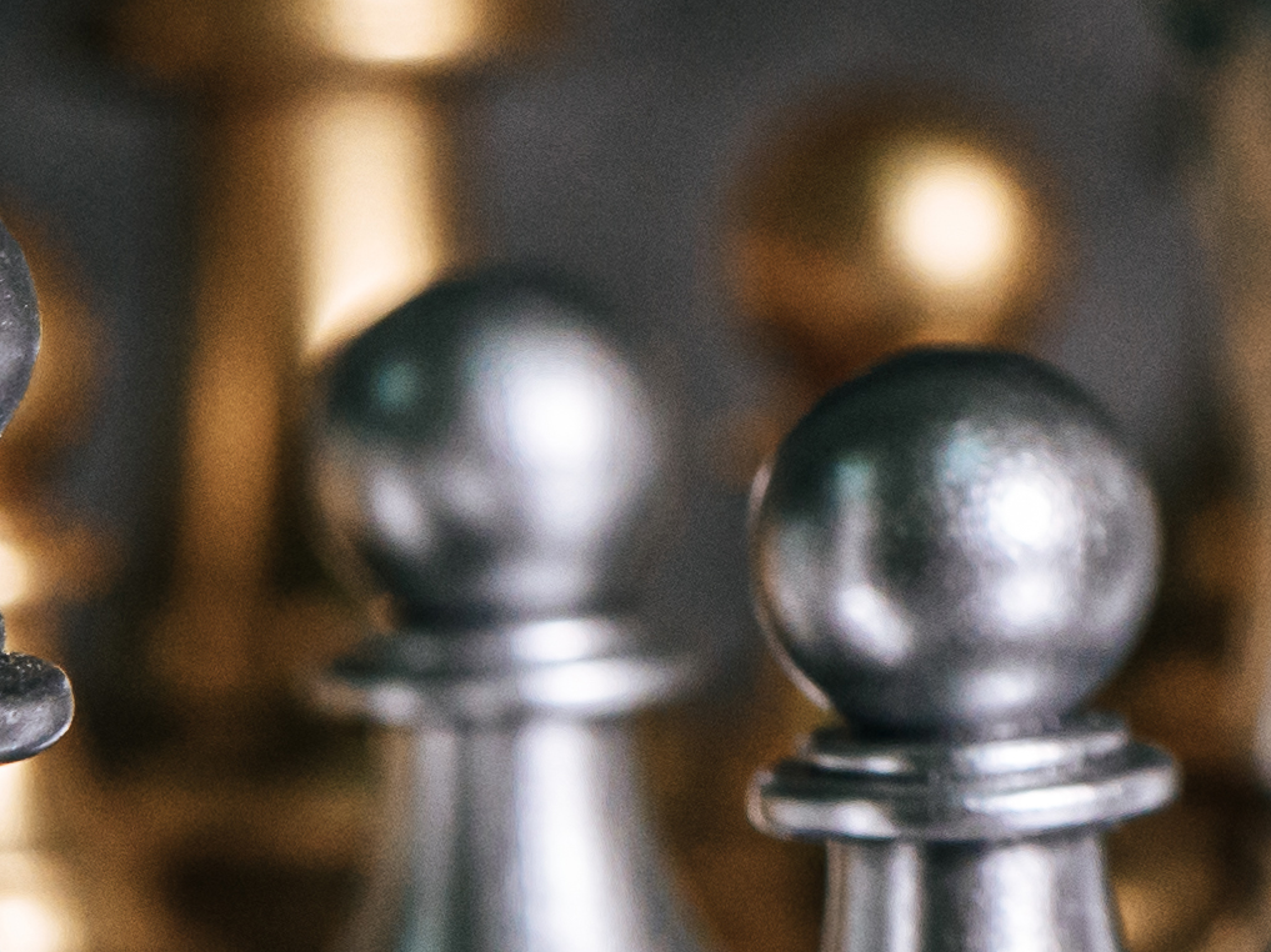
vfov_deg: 4.3
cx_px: 2757
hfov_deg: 5.6
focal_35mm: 343
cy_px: -320
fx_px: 12590
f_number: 8
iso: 800
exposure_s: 1/160
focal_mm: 60
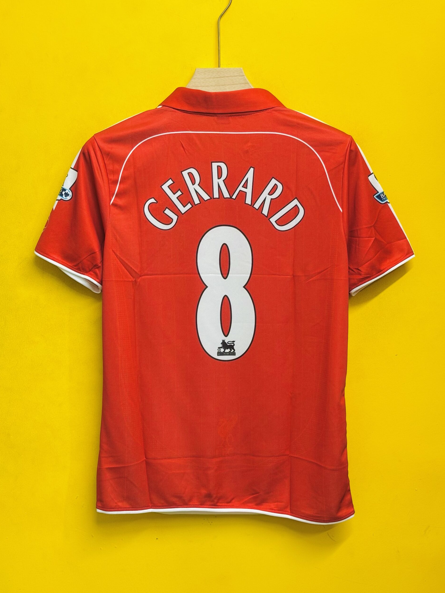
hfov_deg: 27.5
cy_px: 301
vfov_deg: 36.2
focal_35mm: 53
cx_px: 221
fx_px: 908
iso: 64
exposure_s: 1/50
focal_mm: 5.96
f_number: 1.6
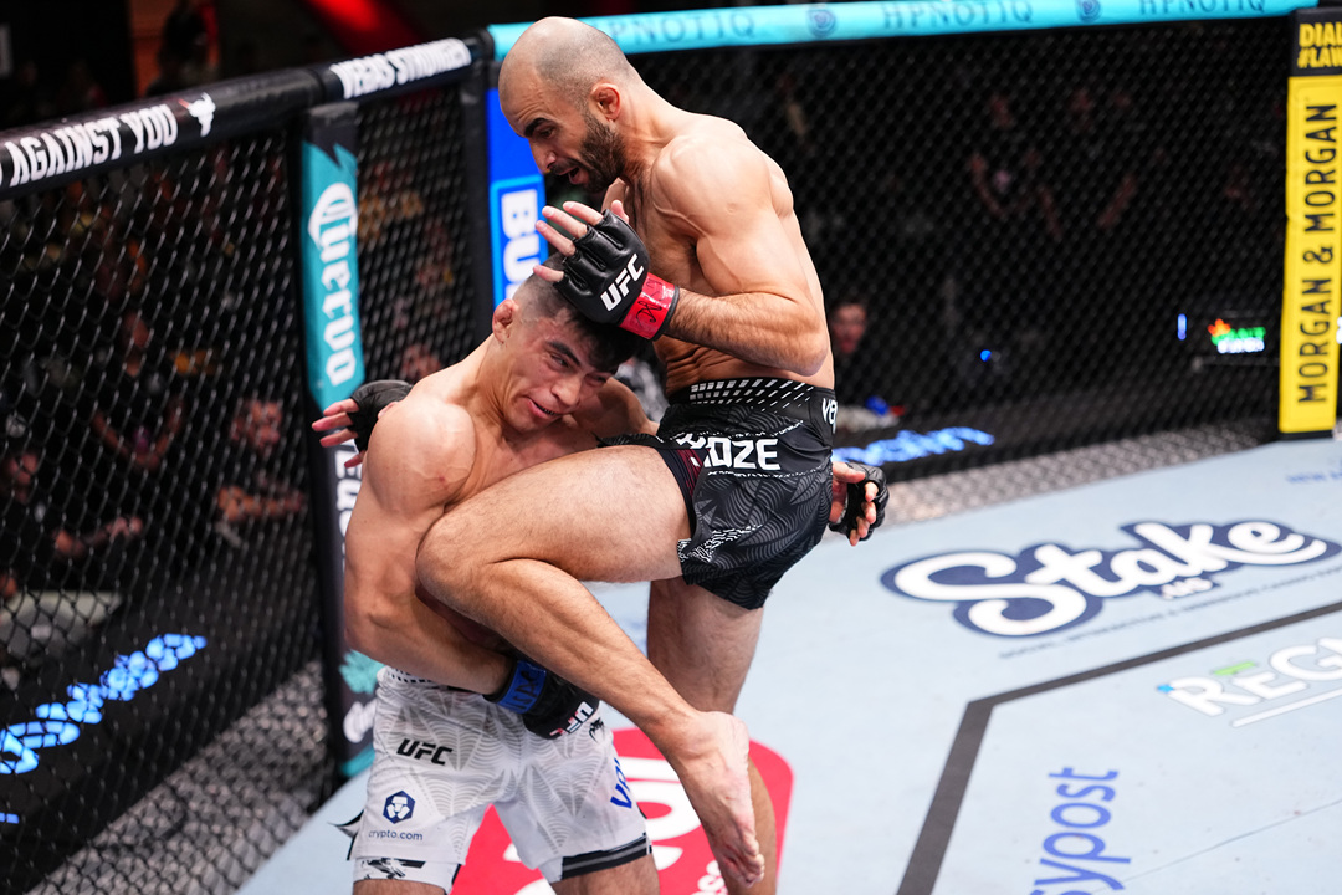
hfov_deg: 39.6
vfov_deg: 27.0
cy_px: 448
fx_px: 1864
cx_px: 671
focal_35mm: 50
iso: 2500
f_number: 2
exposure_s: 1/1250
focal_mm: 50
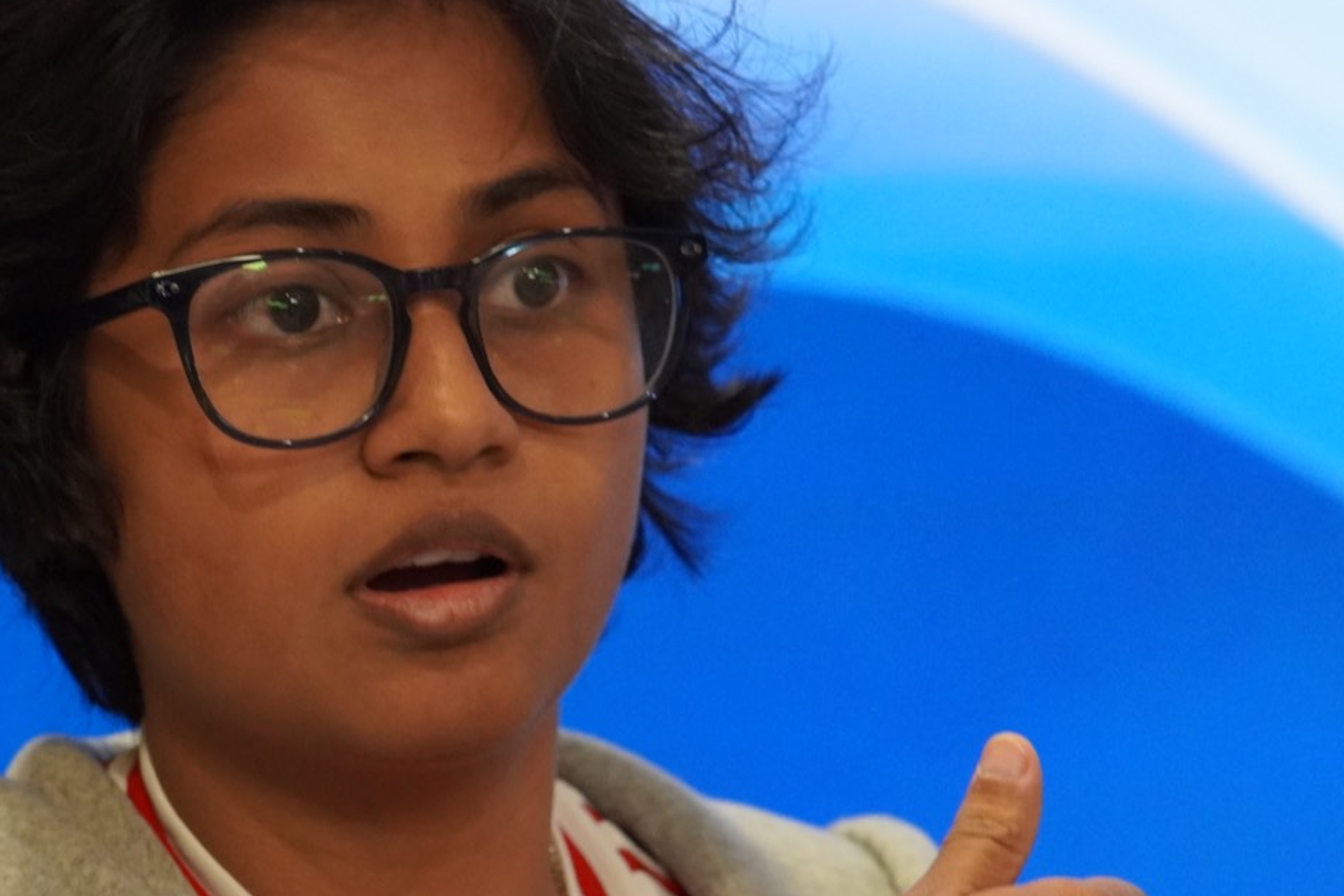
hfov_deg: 10.7
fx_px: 7161
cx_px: 295
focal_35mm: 192
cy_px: 583
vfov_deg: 7.2
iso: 2500
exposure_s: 1/160
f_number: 4
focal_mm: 75
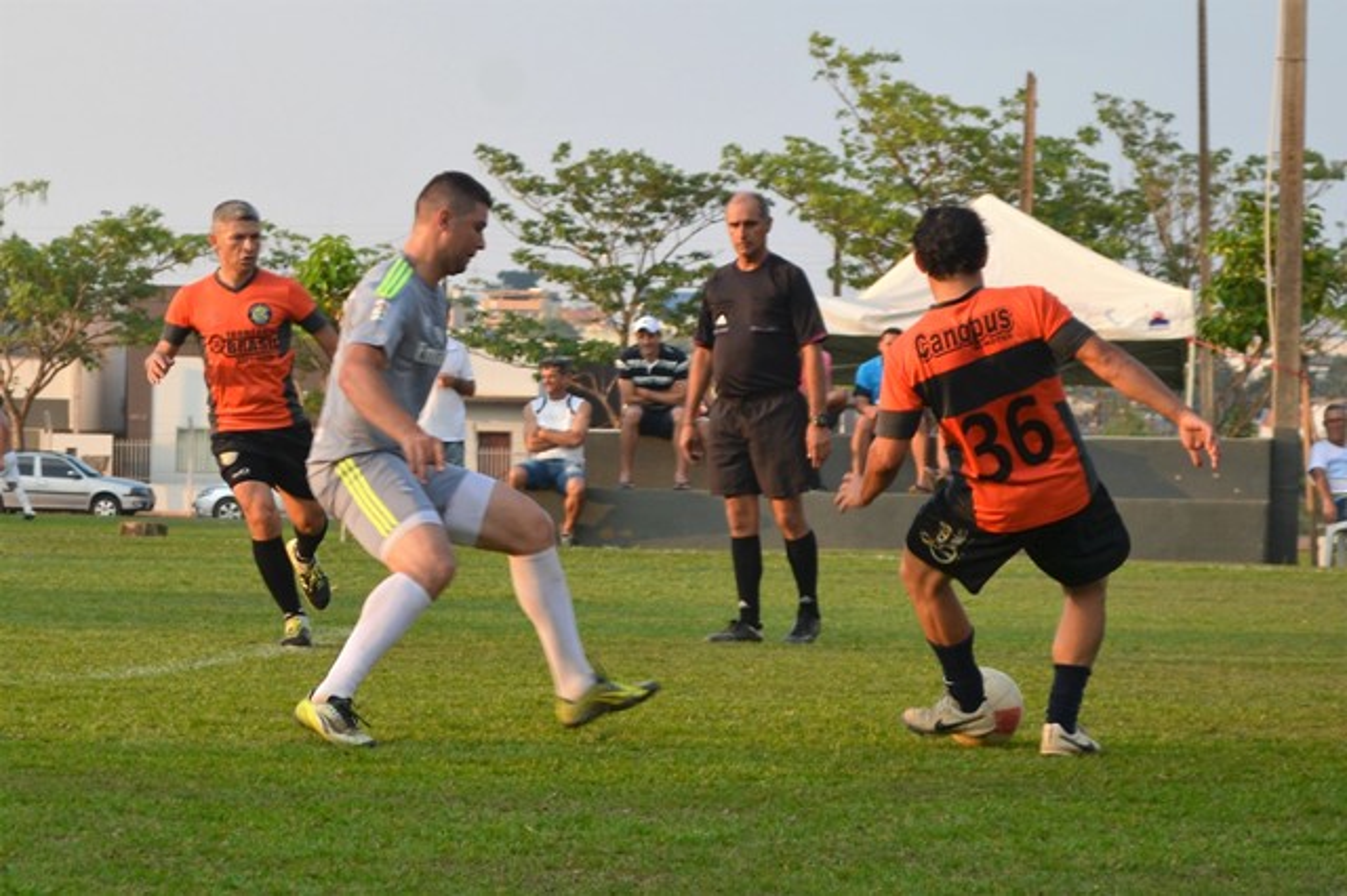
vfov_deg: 16.5
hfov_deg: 24.6
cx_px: 674
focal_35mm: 82
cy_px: 448
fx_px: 3085
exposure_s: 1/200
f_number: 5.6
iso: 100
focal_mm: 55
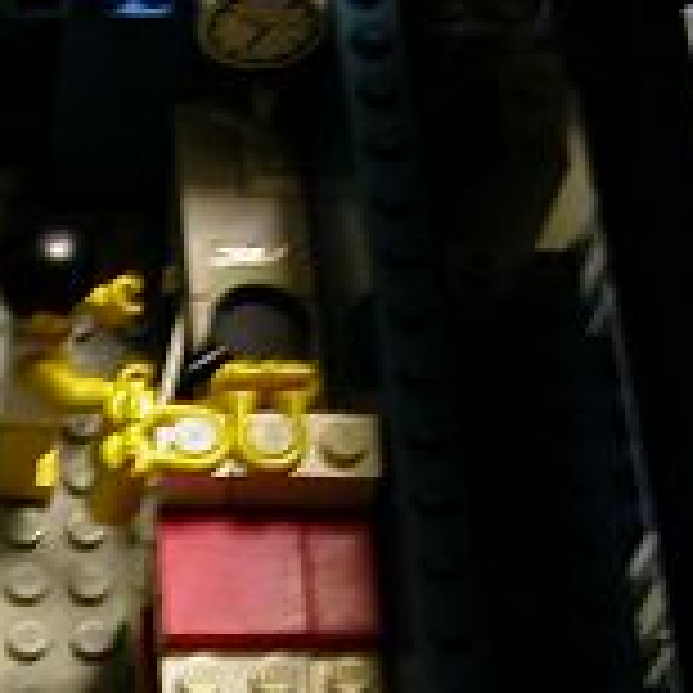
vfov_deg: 15.7
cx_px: -133
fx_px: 2401
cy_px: 855
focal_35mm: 106
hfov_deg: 15.8
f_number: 2.7
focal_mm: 5.6
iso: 124
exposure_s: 1/3.9
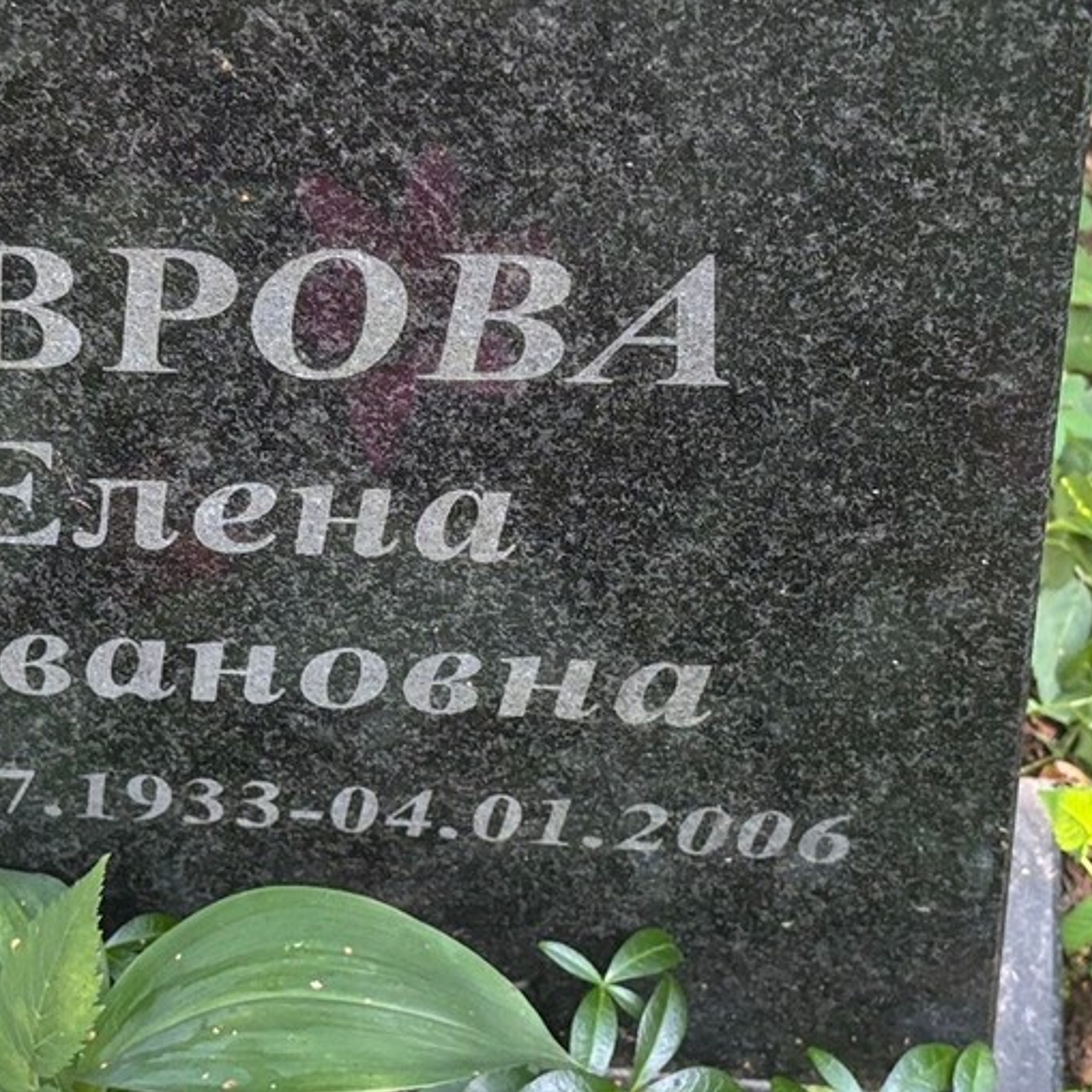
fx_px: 2320
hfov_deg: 26.5
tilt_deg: -47.5
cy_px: 502
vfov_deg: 26.5
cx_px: 455
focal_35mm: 65
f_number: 1.6
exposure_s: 1/60
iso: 250
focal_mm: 5.96
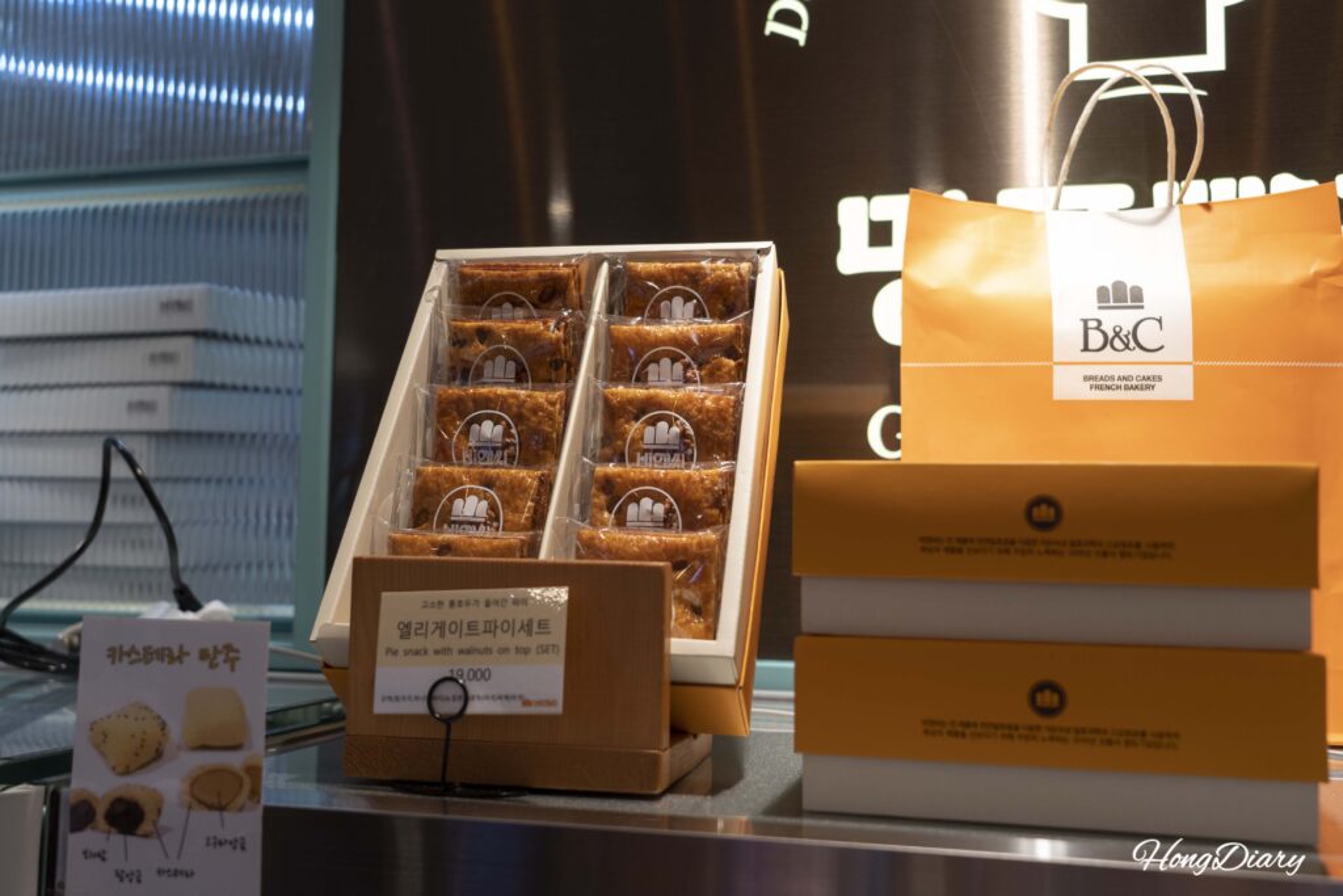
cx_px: 672
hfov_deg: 51.9
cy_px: 448
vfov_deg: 36.0
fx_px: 1380
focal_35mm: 37
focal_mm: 37
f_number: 5
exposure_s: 1/60
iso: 320
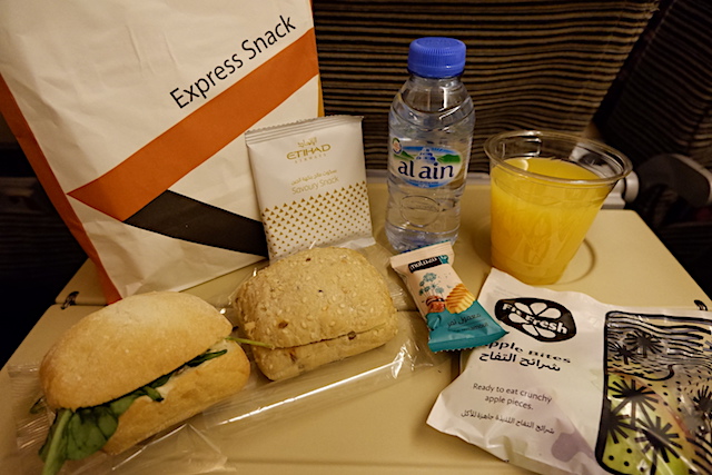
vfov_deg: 55.1
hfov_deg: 76.1
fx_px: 455
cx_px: 356
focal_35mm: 23
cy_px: 238
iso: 4000
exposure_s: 1/12
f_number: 3.5
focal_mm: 15
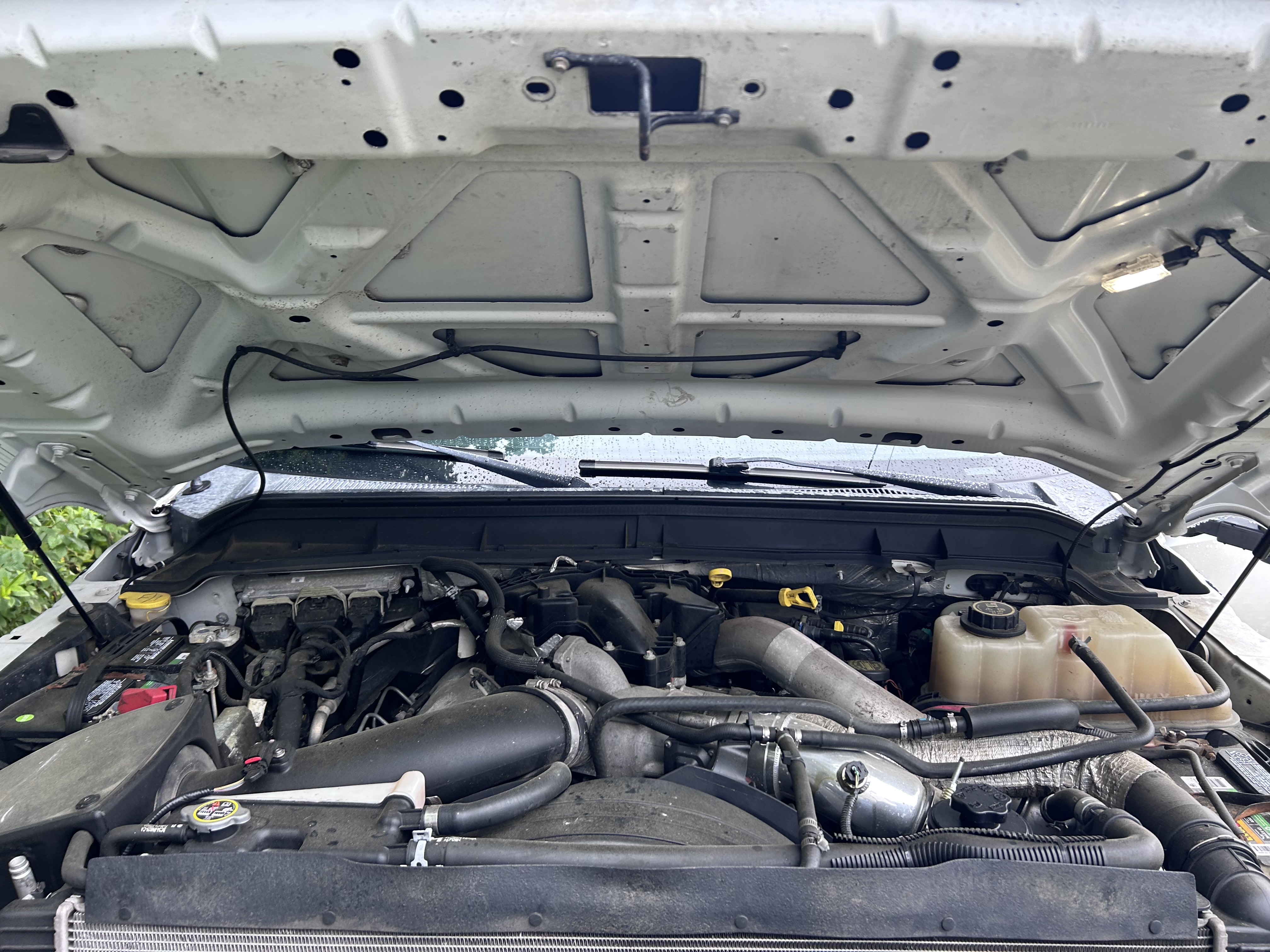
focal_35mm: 26
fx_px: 954
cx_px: 635
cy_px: 476
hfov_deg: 67.3
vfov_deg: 53.1
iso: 50
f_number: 1.5
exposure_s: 1/121
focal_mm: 5.7
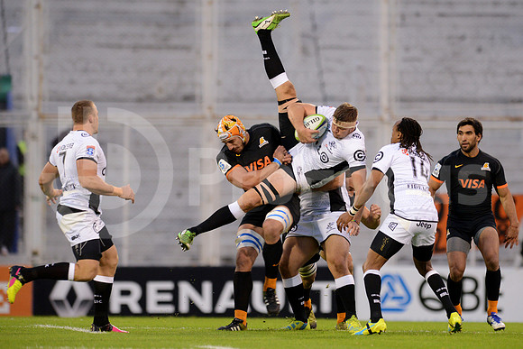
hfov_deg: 4.9
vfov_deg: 3.3
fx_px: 6103
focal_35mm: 420
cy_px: 174
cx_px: 262
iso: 3200
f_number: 4
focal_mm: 420
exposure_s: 1/640
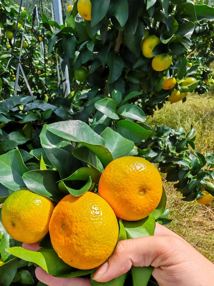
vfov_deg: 67.3
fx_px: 214
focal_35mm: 26
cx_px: 107
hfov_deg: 53.1
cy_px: 143
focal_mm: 1.96
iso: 50
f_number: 2.2
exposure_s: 1/1300
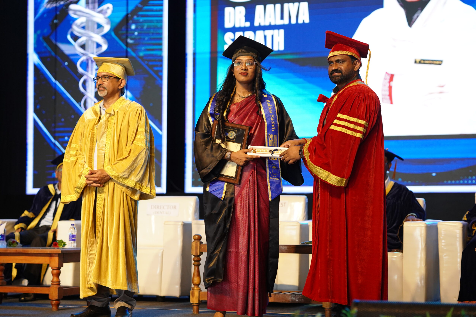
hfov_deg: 23.9
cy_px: 158
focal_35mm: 85
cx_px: 238
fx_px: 1124
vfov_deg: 16.1
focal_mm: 85
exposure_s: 1/1250
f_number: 2.8
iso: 2000
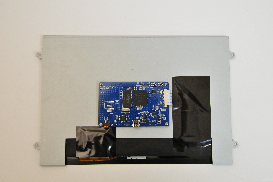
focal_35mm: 48
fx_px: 364
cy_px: 91
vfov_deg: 28.0
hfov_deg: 41.2
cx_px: 136
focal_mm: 32
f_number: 5.6
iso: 500
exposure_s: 1/40
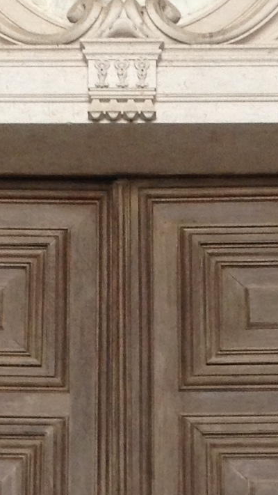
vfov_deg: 12.0
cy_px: 603
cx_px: 137
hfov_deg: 6.9
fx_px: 2293
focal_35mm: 175
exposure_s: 1/20
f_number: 2.4
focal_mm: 4.28
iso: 100
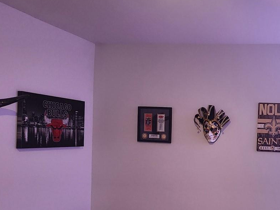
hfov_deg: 47.0
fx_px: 275
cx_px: 266
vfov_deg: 40.9
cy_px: 150
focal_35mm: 34
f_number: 2.2
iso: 200
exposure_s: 1/60
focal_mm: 2.2
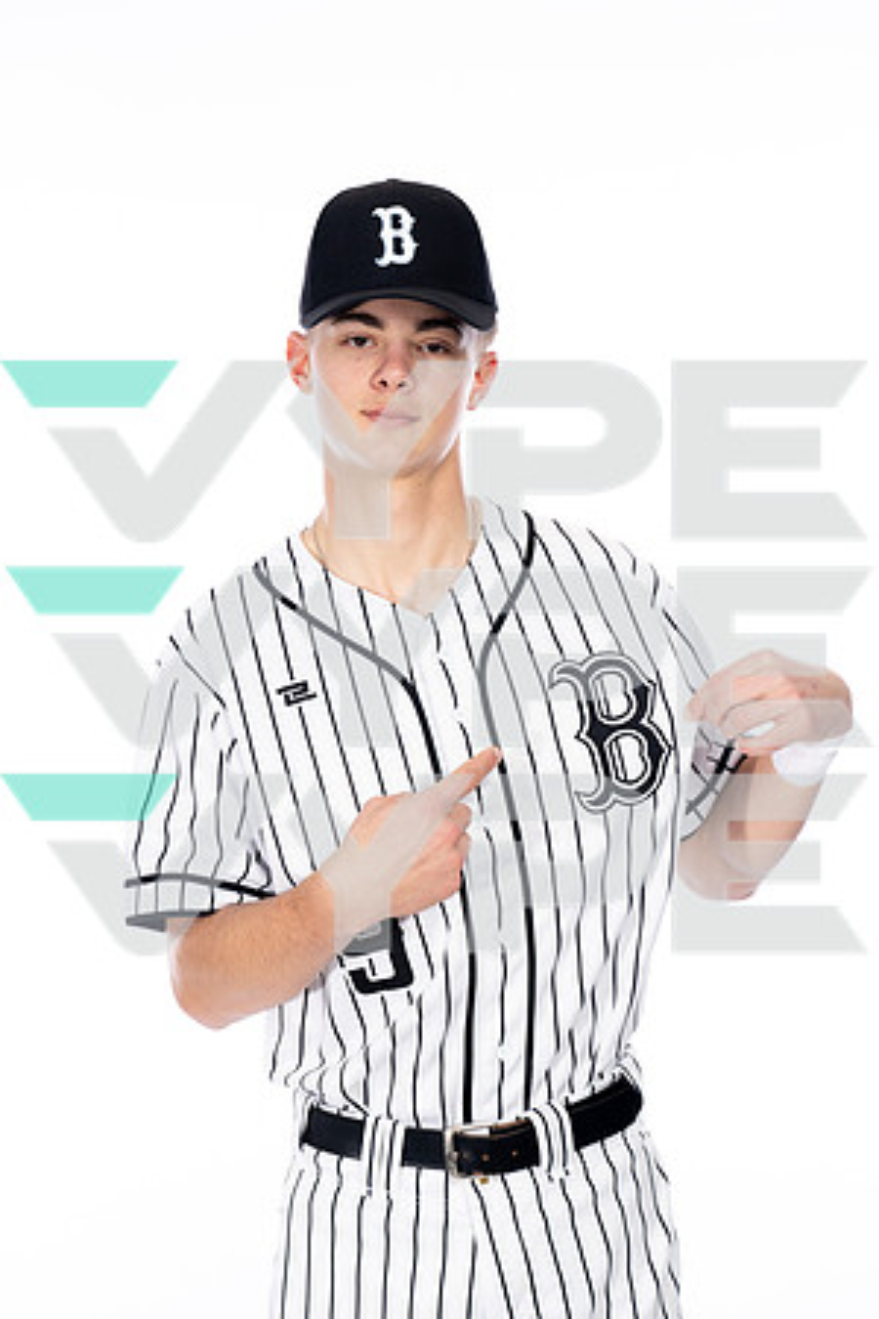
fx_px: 2564
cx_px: 440
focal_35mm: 70
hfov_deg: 19.5
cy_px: 660
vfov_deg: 28.8
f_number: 5.6
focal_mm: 70
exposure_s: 1/250
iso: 400
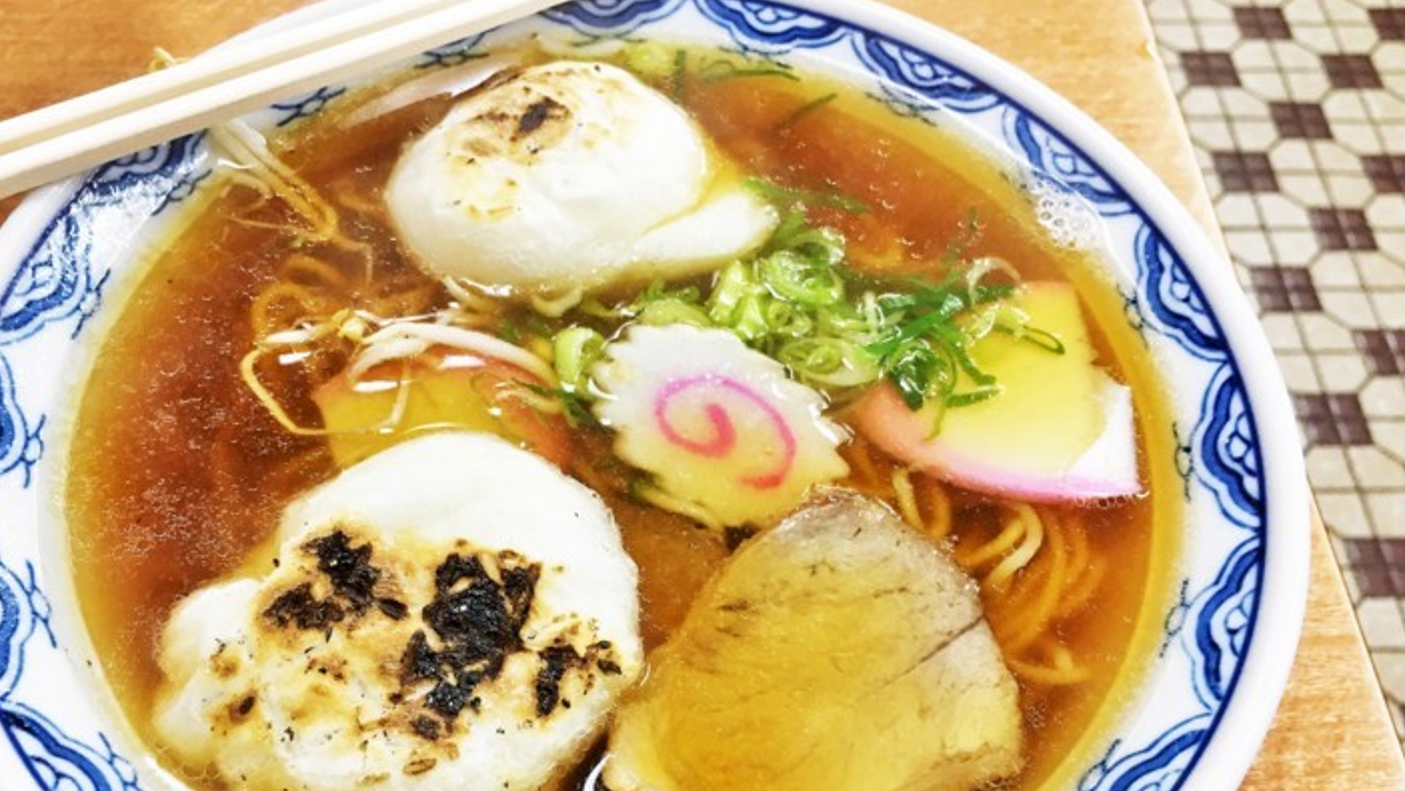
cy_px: 545
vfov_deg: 32.5
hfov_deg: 55.1
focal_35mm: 36
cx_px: 620
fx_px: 1341
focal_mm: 4.15
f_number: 2.2
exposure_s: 1/15
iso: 64
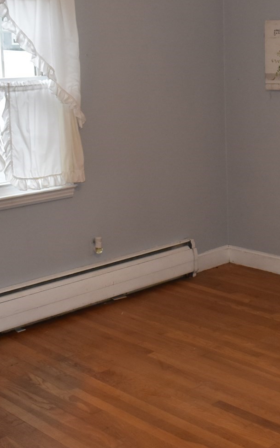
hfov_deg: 21.6
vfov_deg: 35.0
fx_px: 708
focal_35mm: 58
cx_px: 276
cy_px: 180
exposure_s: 1/200
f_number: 4.5
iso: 800
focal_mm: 18
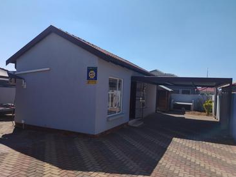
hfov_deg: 67.3
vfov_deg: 53.1
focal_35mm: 26
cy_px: 92
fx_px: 177
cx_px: 114
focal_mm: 5.25
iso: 100
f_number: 1.75
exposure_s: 1/1177
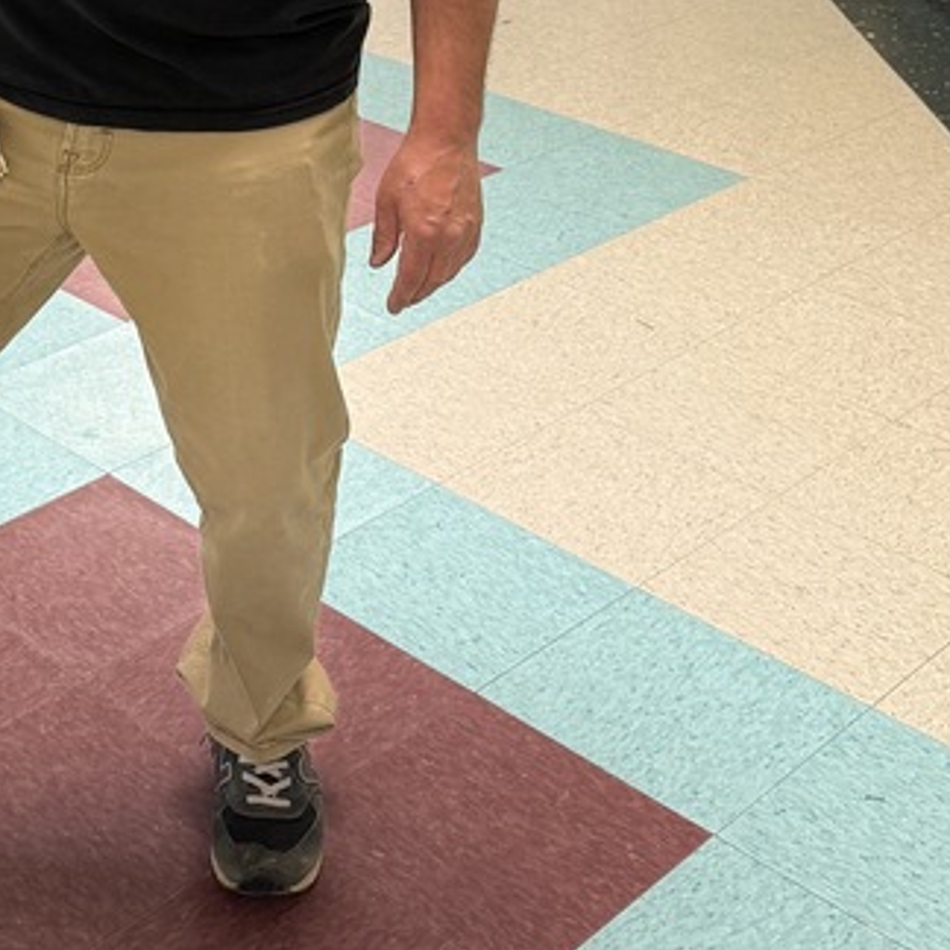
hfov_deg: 25.3
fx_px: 2080
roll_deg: -1.2
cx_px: 205
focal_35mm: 67
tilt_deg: -17.0
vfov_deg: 24.3
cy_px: -56
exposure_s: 1/60
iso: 125
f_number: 1.78
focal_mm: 6.76
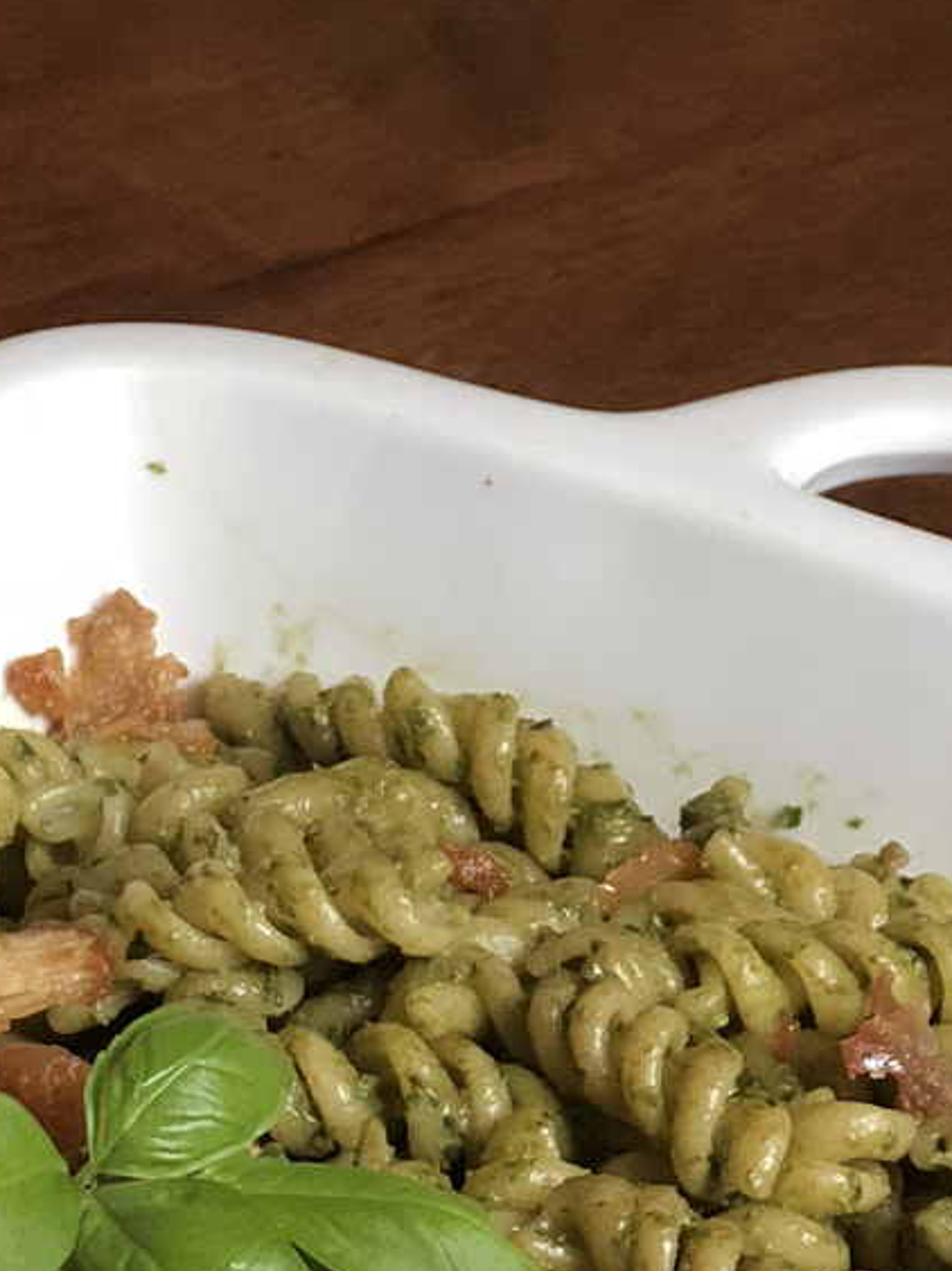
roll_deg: +0.3
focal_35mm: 162
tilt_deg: -44.3
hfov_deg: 9.1
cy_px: 1447
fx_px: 5943
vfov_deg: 12.0
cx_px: -11
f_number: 2.8
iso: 250
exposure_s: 1/50
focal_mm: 6.6
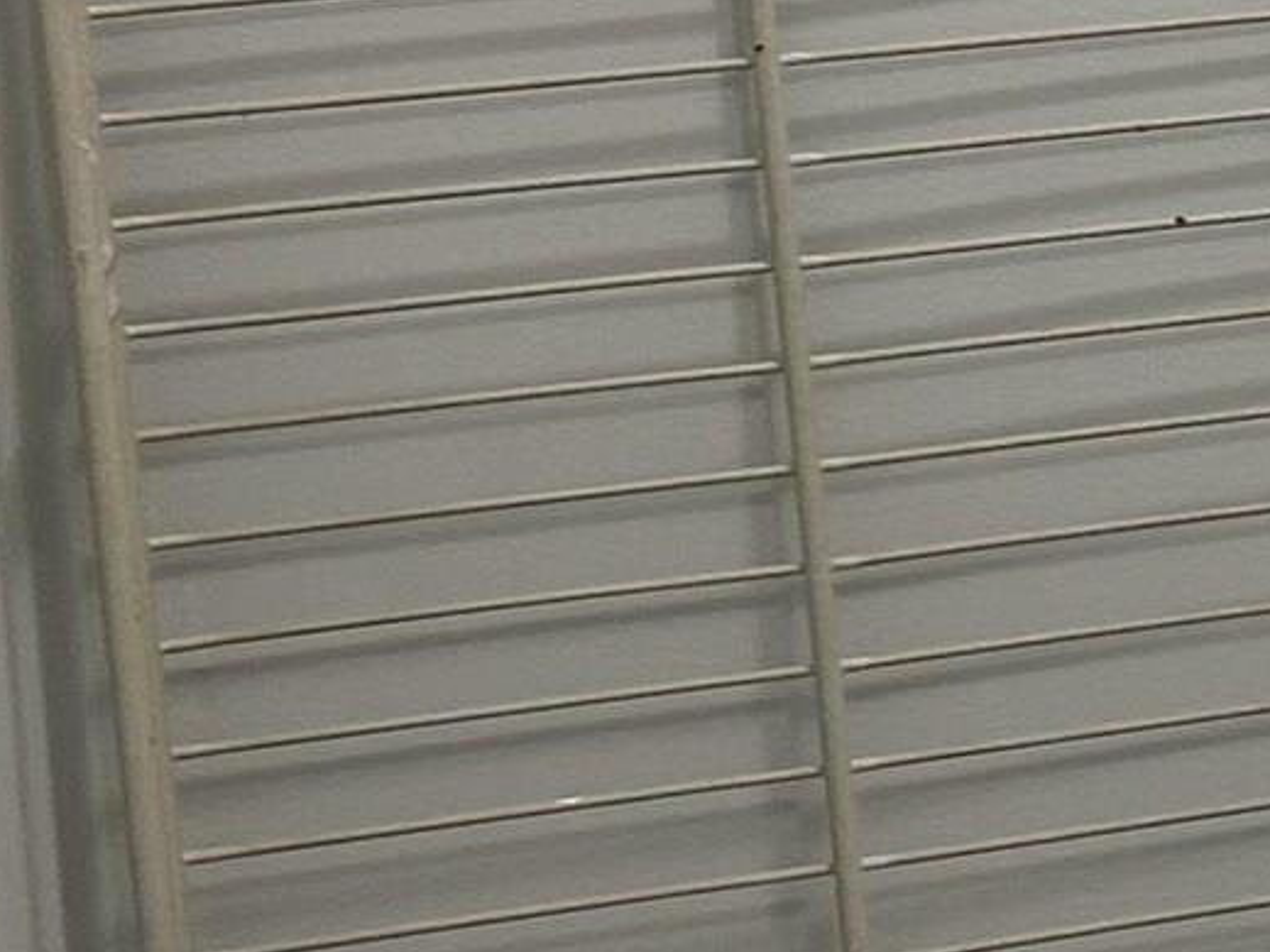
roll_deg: +0.6
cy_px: -46
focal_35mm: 154
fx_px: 5649
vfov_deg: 9.6
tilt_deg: -9.8
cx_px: 3237
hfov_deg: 10.6
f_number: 1.5
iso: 100
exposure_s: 1/120
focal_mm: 5.7
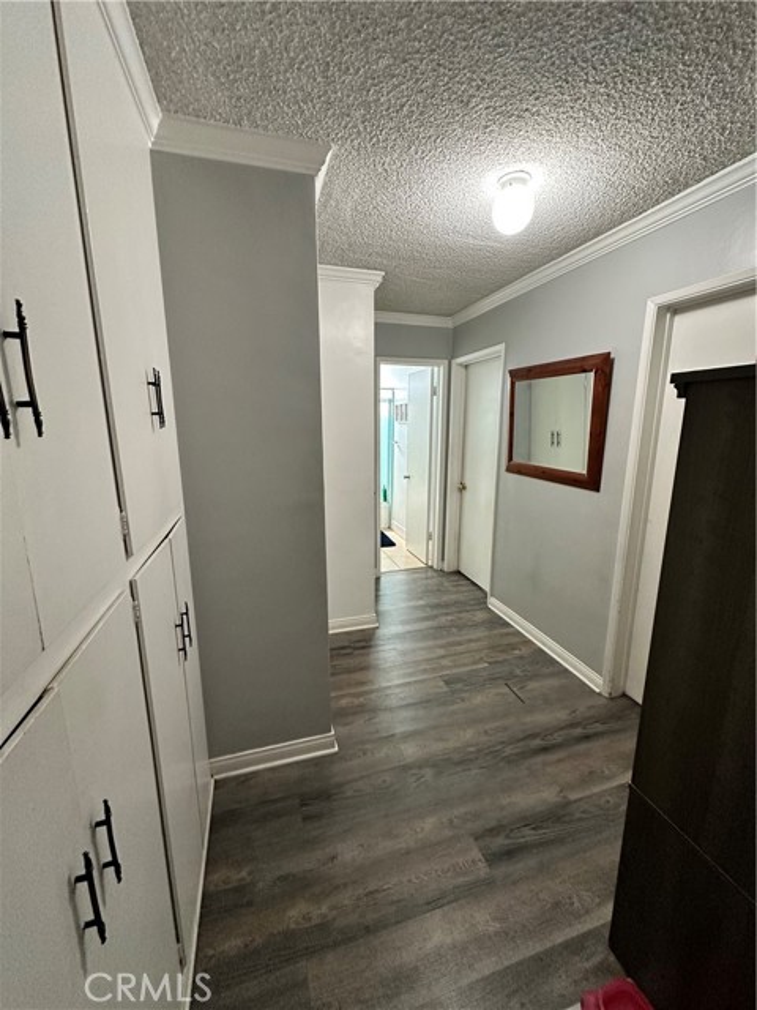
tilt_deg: -11.3
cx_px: 378
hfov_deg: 85.7
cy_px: 505
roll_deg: -1.3
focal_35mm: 14
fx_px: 408
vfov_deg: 102.1
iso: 320
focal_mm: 2.22
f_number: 2.2
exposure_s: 1/60
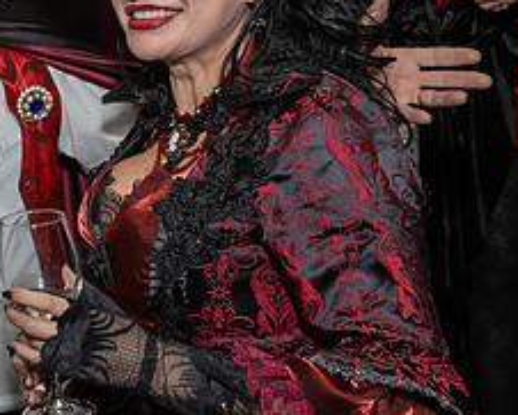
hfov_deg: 23.0
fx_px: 1104
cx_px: -183
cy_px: 55
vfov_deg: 20.9
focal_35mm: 72
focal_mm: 17
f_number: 8
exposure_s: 1/250
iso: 800
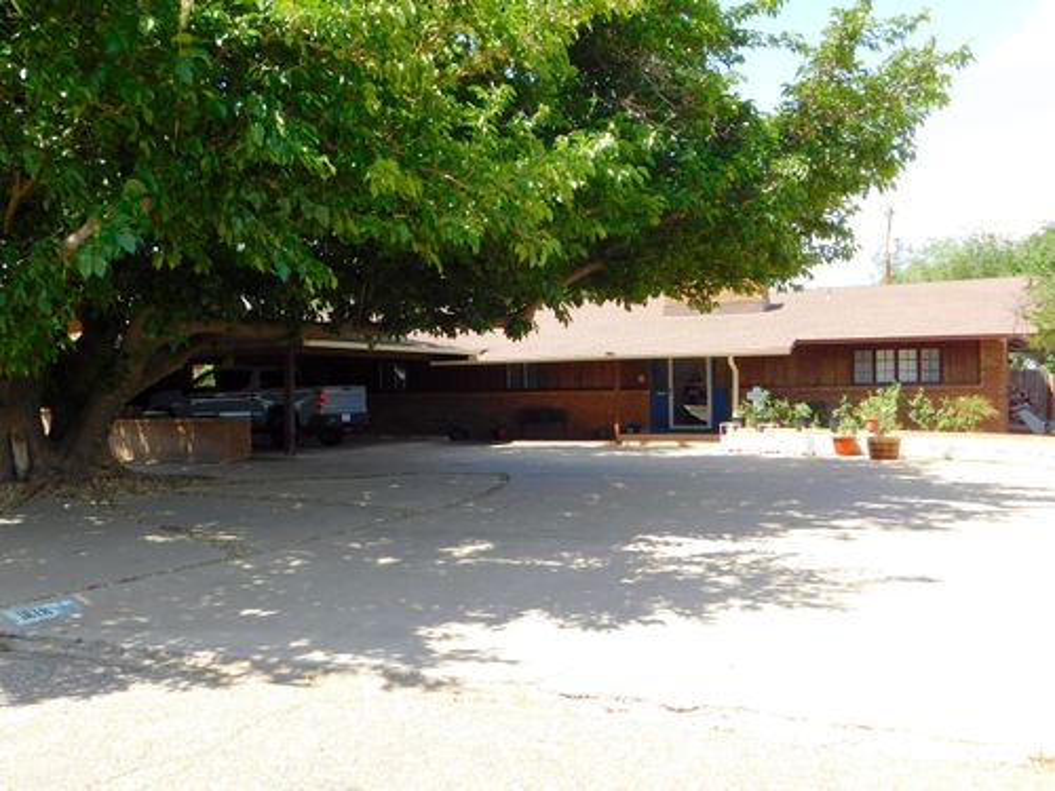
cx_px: 528
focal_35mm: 36
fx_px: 1097
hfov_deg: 51.4
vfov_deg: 39.7
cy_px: 396
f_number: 3.5
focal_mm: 6.3
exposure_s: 1/400
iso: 125
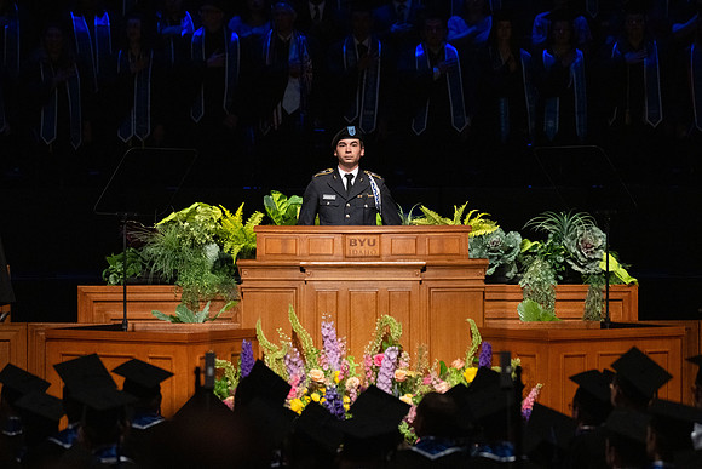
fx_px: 6402
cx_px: 351
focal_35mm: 328
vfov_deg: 4.2
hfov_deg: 6.3
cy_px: 235
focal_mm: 320
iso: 6400
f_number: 5.6
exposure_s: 1/320
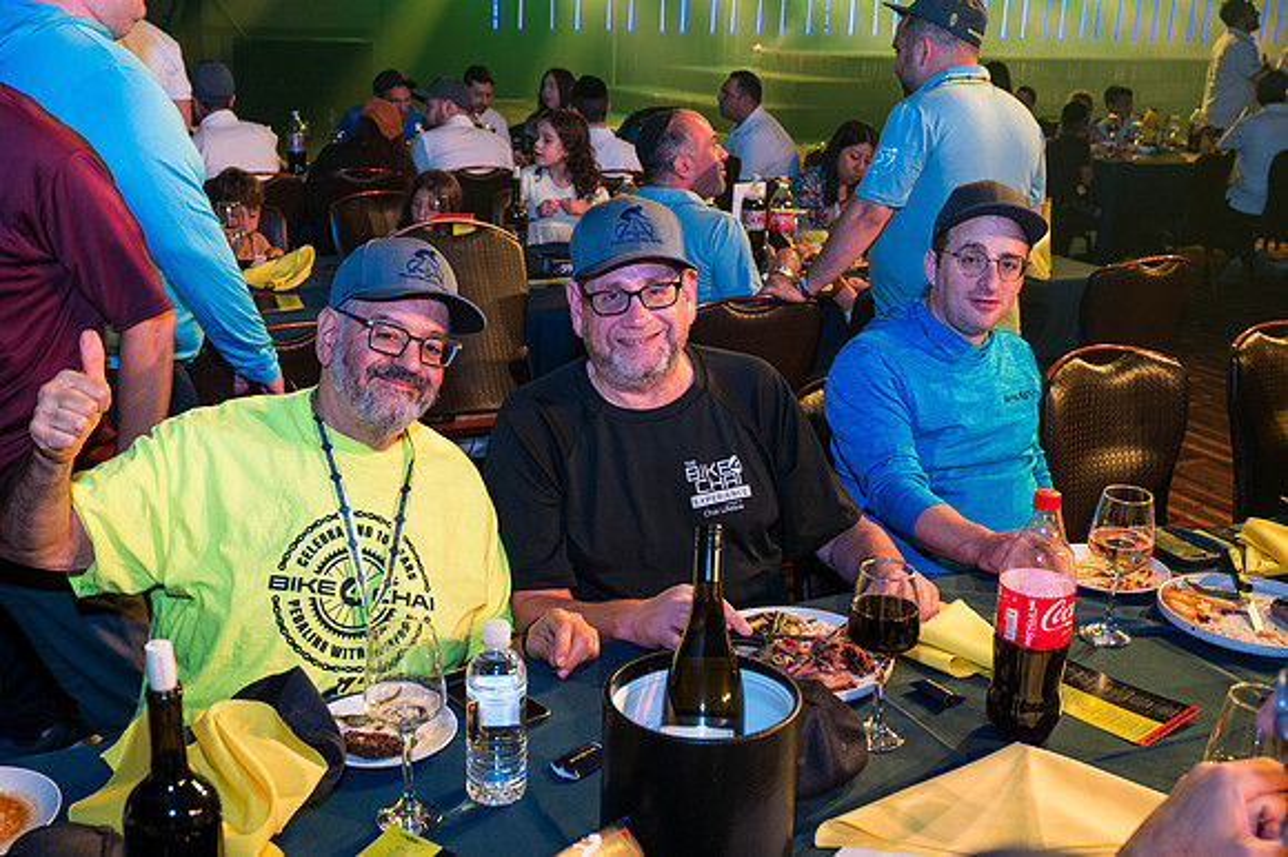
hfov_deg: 49.6
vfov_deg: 34.2
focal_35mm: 39
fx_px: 1394
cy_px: 428
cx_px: 644
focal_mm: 39
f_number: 5.6
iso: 2000
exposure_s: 1/125
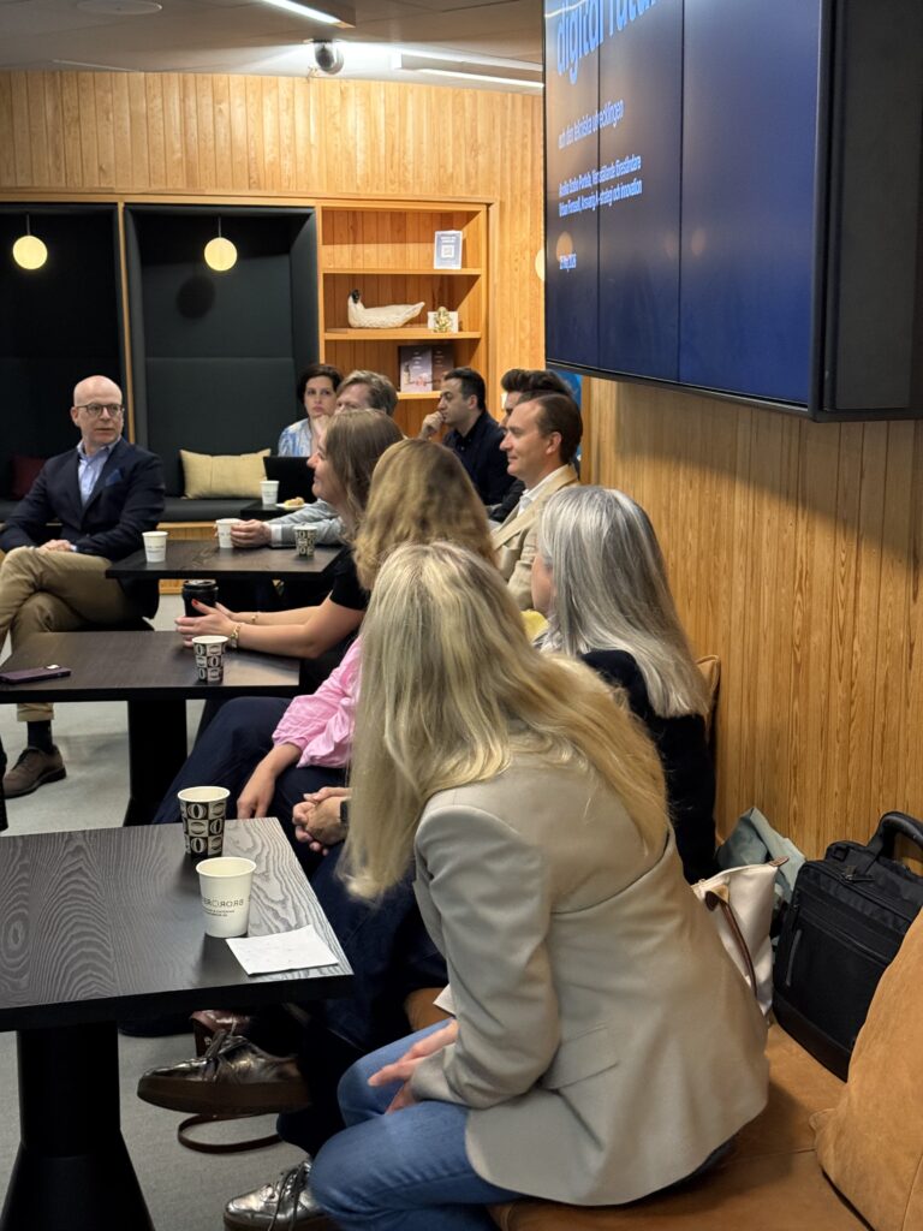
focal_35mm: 48
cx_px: 462
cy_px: 616
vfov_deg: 39.7
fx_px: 1706
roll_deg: -0.1
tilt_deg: -10.2
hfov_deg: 30.3
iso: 400
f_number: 1.78
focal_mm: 6.76
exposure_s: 1/33
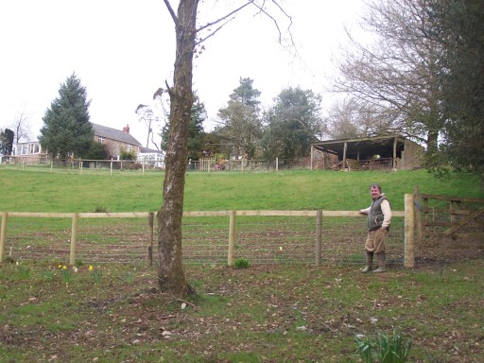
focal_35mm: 51
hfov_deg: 37.5
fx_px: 713
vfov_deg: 28.6
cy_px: 182
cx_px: 242
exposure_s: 1/250
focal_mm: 8.5
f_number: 3.2
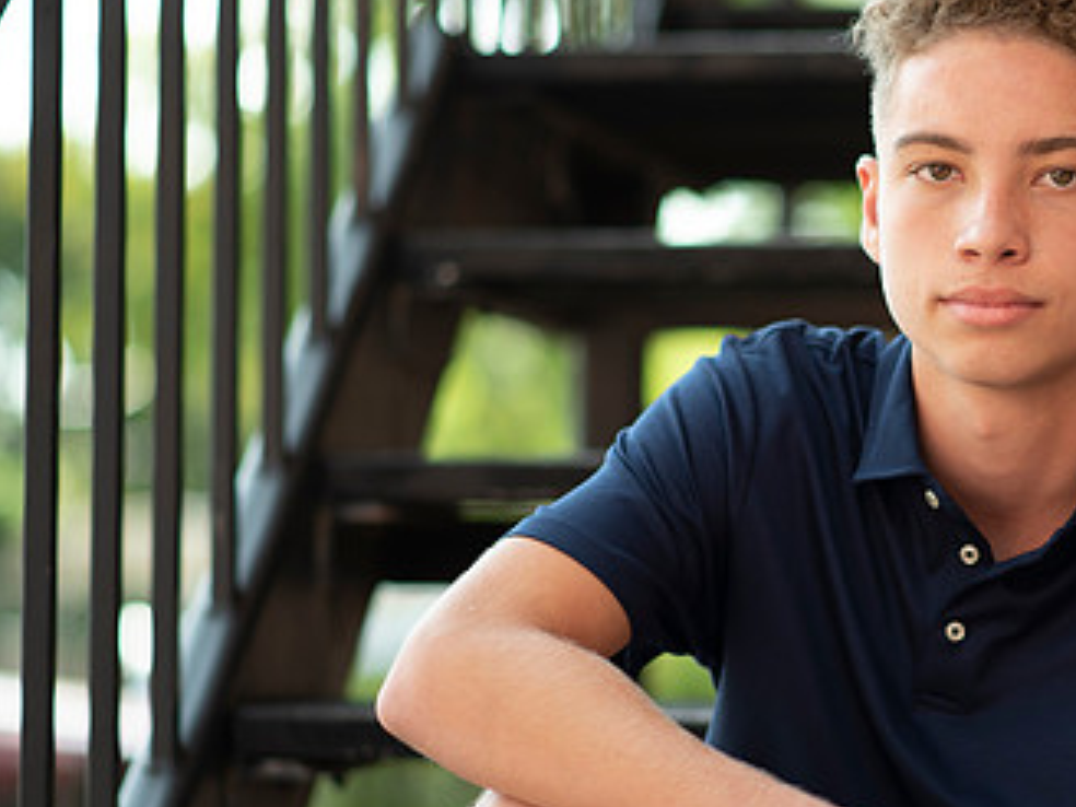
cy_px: 459
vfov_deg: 9.8
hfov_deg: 12.9
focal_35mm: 152
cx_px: 972
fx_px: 4725
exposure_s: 1/250
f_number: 2
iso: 100
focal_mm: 85
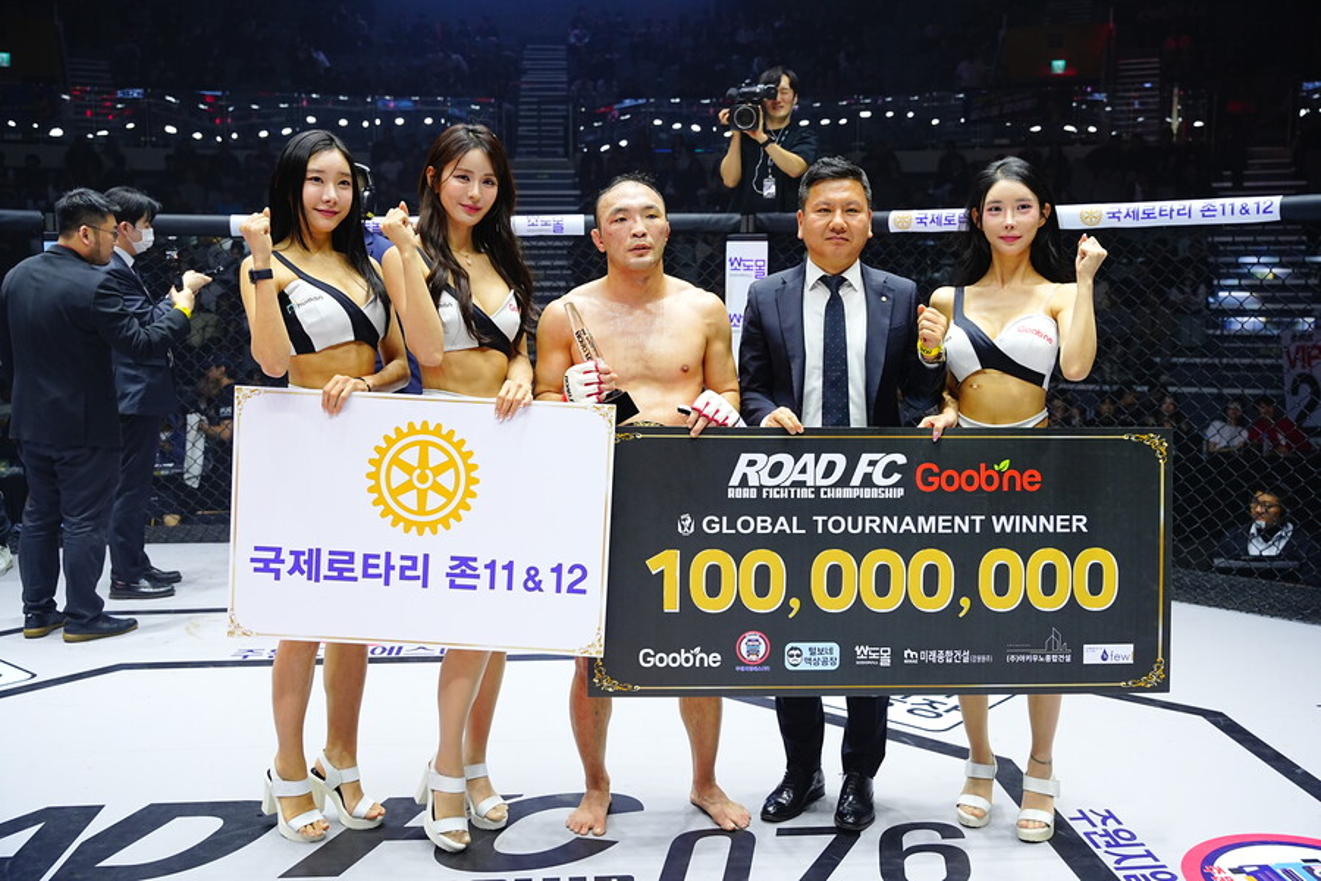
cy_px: 440
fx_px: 1347
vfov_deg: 36.2
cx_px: 660
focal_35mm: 37
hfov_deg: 52.3
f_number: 4
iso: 1250
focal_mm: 36.7
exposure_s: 1/640
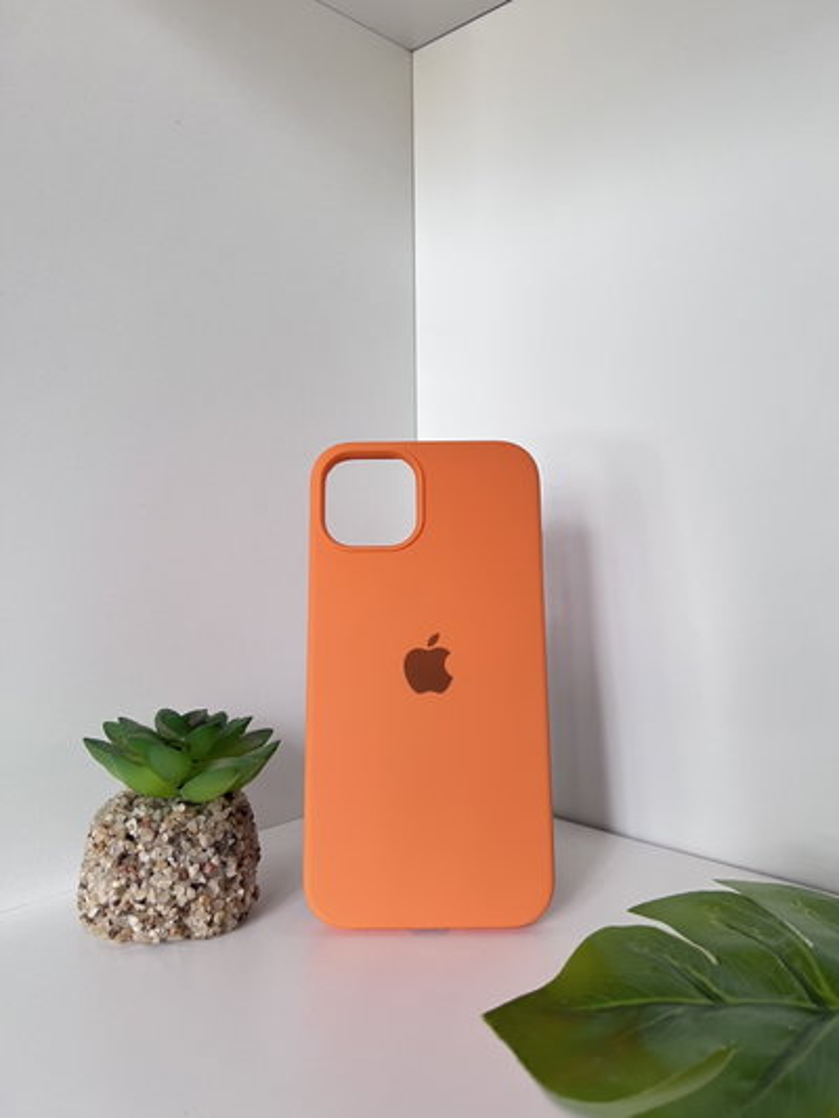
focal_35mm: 26
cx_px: 420
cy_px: 559
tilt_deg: -3.3
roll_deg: +2.4
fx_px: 840
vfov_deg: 67.3
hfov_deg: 53.1
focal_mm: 5.7
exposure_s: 1/78
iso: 125
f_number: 1.5
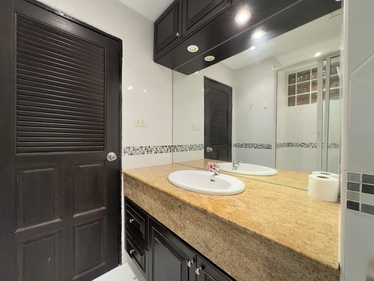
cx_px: 187
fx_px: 151
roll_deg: -0.5
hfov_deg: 102.1
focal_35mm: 14
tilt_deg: +0.3
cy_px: 140
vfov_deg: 85.7
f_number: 2.2
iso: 400
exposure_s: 1/50
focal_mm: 2.22
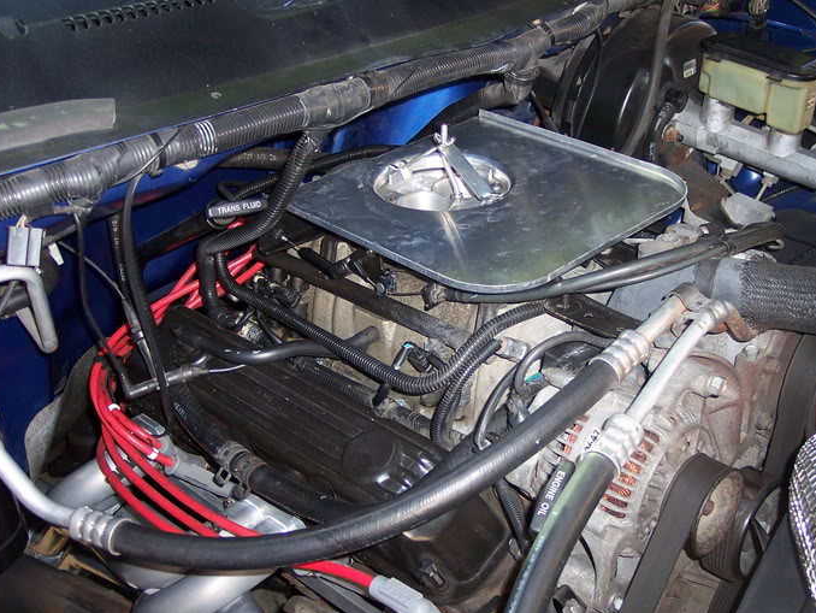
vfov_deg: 31.5
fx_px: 1085
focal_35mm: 46
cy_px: 284
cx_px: 449
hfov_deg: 41.2
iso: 100
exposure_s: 1/60
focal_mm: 8
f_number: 2.8
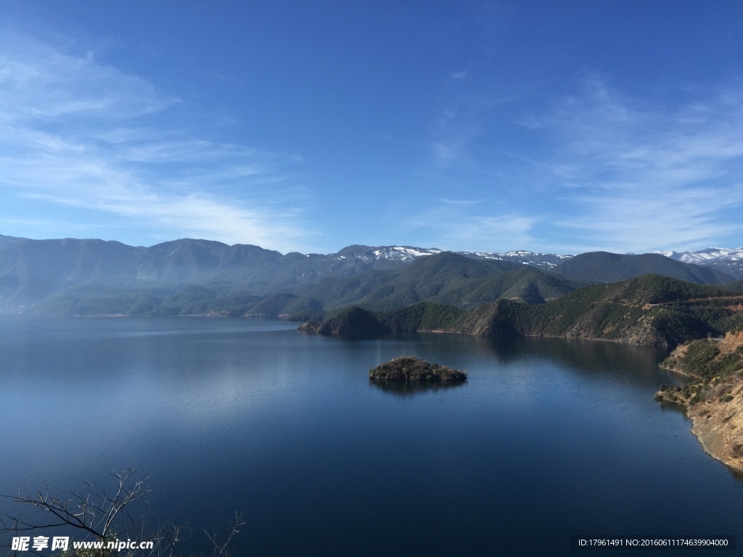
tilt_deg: +1.8
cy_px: 278
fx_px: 622
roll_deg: +0.0
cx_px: 372
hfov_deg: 61.7
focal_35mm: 29
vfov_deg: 48.2
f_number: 2.2
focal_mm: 4.15
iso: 32
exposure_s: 1/1883
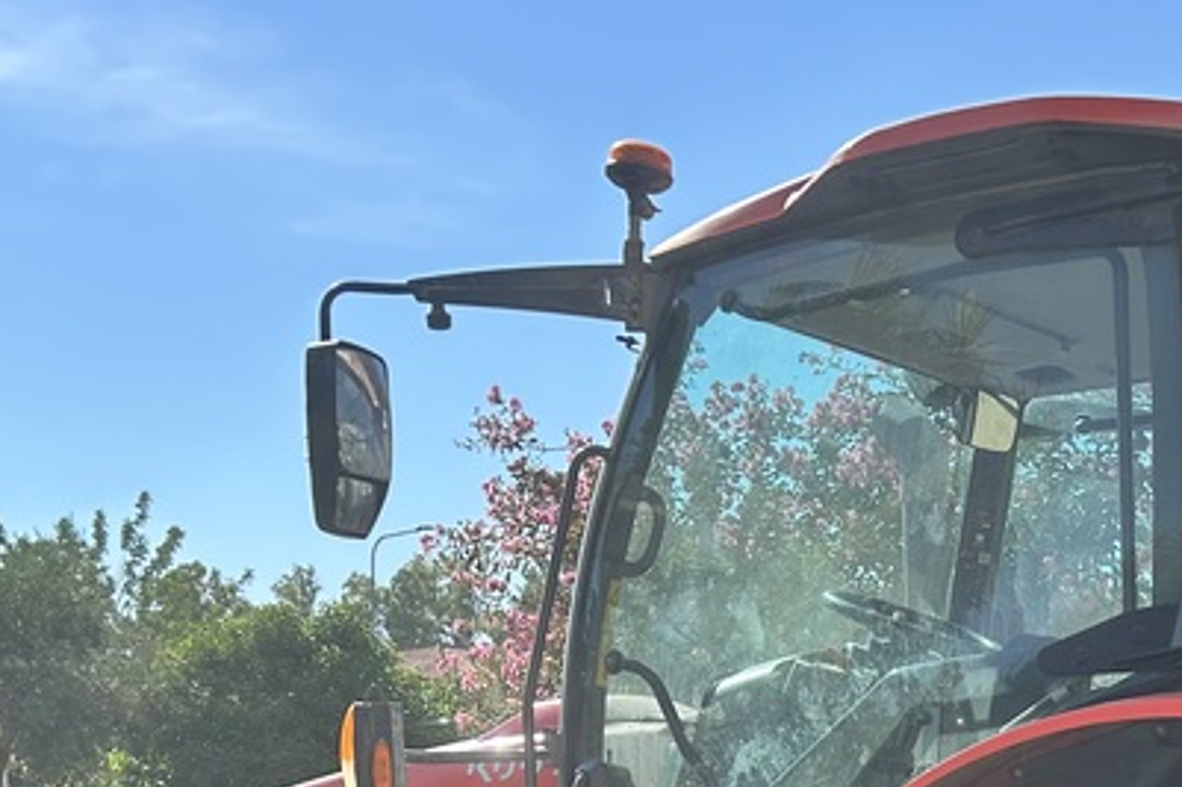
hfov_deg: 29.0
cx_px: 949
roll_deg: -1.3
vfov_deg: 18.6
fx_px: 2232
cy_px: 1017
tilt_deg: -4.8
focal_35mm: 68
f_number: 1.5
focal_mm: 5.7
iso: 50
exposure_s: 1/2915
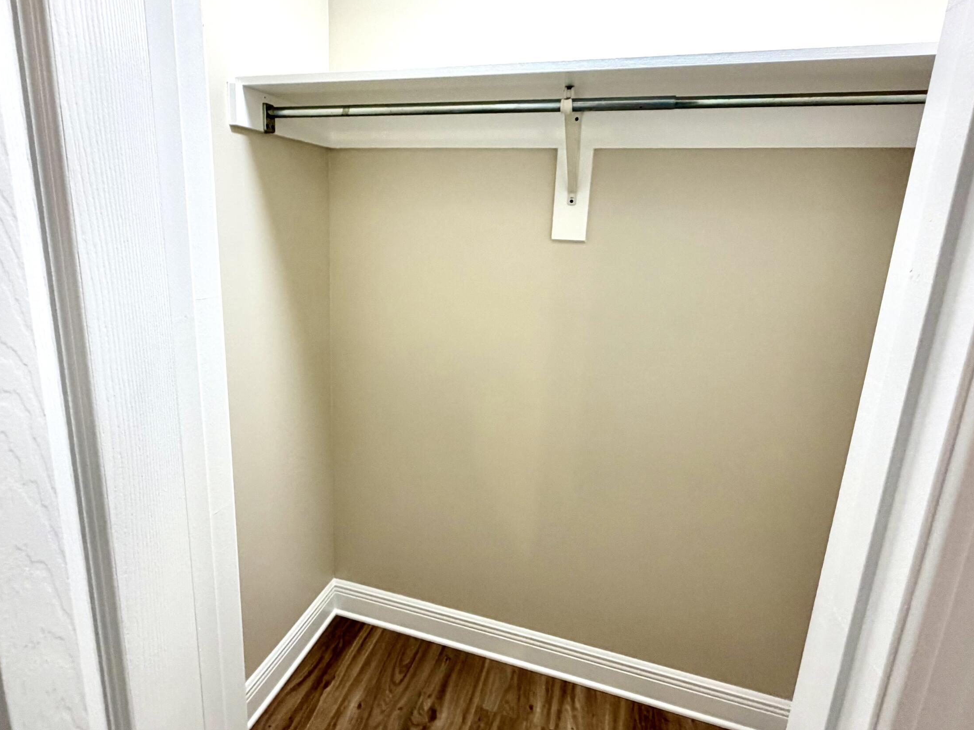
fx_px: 535
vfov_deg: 68.6
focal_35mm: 19
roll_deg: -1.7
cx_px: 454
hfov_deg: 84.5
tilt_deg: -13.2
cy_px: 341
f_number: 2.2
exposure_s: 1/120
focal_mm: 2.22
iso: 160
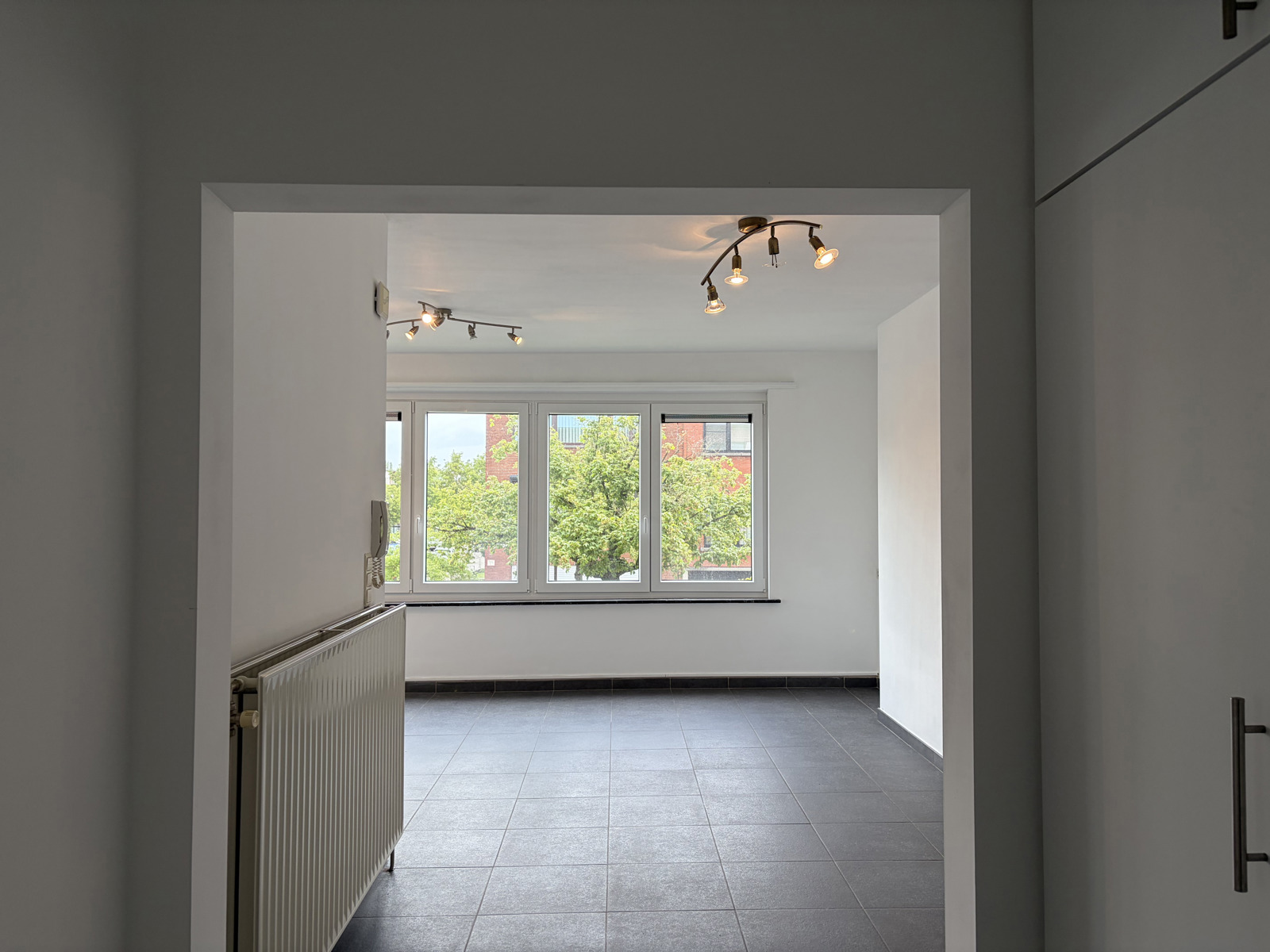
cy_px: 476
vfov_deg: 53.1
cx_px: 635
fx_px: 954
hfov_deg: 67.3
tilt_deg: +2.1
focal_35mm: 26
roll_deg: +0.5
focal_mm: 5.96
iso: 32
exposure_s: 1/154
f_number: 1.6
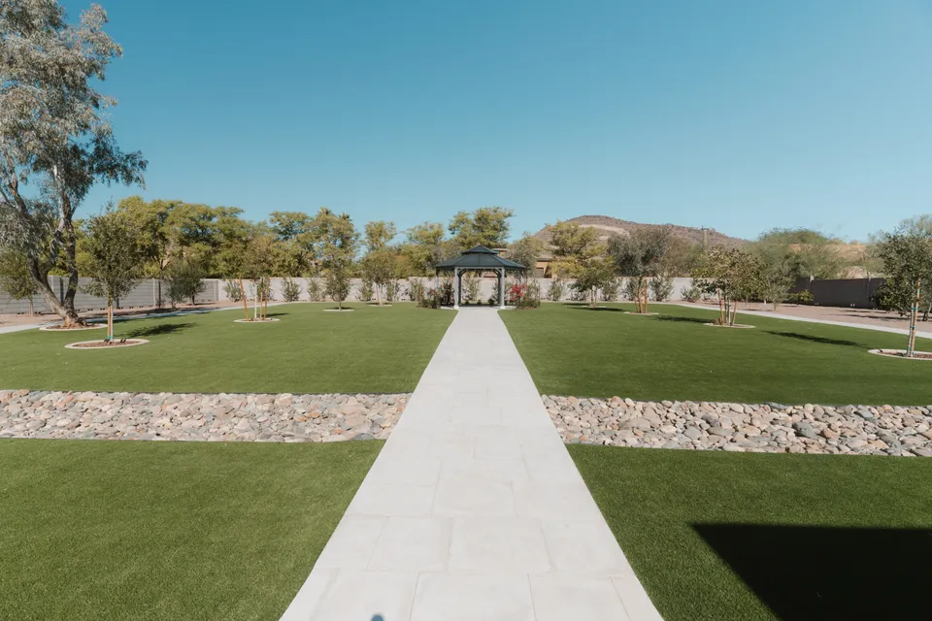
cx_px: 466
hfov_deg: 93.3
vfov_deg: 70.4
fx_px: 440
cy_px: 310
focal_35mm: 17
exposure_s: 1/320
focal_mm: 17
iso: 100
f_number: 5
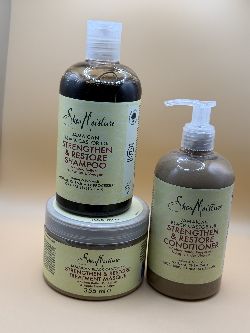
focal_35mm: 48
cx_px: 125
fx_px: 462
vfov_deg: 39.7
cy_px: 166
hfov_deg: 30.3
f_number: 1.78
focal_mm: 6.76
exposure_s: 1/305
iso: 64
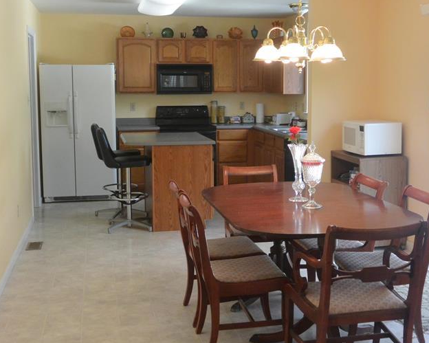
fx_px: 622
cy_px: 147
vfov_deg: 30.8
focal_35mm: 49
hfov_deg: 38.0
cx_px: 236
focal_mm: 11.4
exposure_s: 1/100
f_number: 3.5
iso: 400
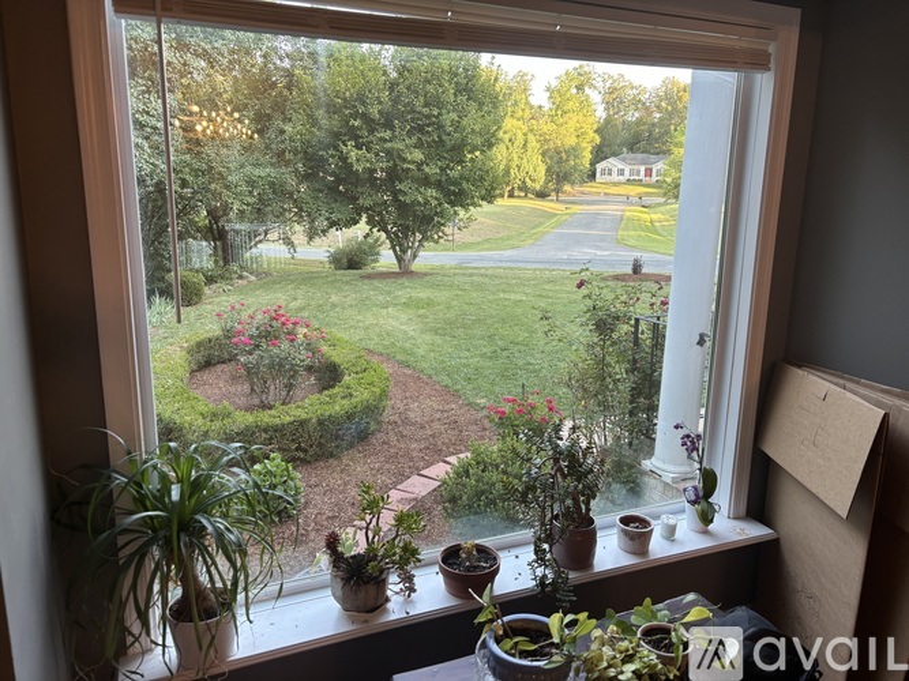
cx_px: 454
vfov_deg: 53.0
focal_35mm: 26
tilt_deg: -11.6
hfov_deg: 67.3
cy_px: 340
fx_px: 683
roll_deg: -1.3
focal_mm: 5.96
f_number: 1.6
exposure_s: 1/120
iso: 100
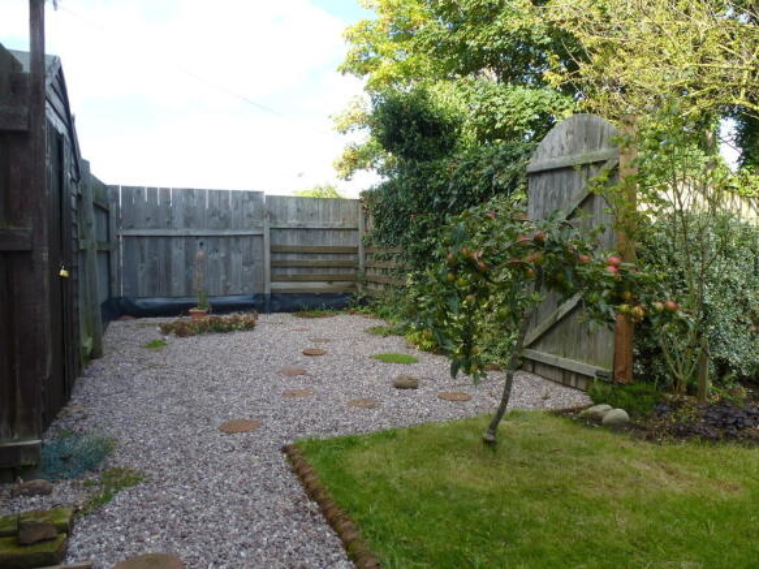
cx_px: 380
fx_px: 526
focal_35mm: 24
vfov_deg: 56.8
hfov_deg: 71.6
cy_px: 284
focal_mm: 4.3
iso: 100
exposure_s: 1/160
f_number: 4
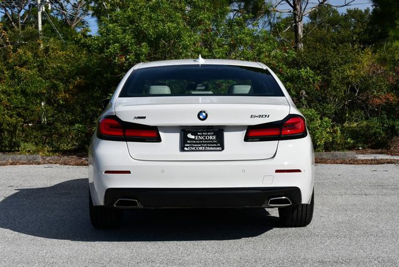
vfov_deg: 19.5
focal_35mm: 70
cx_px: 200
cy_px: 134
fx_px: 777
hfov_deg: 28.8
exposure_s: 1/320
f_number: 9
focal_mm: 35
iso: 100
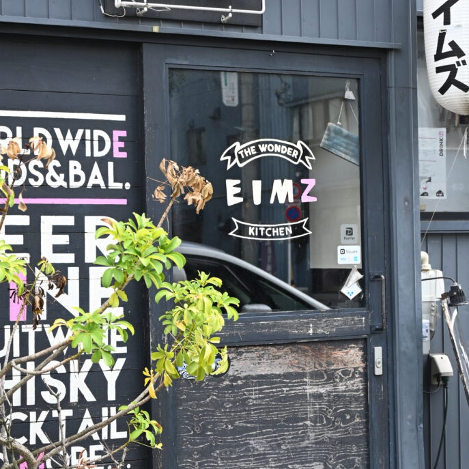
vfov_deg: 34.2
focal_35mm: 50
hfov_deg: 34.2
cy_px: 245
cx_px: 208
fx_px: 762
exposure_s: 1/250
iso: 220
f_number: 4
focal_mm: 33.5
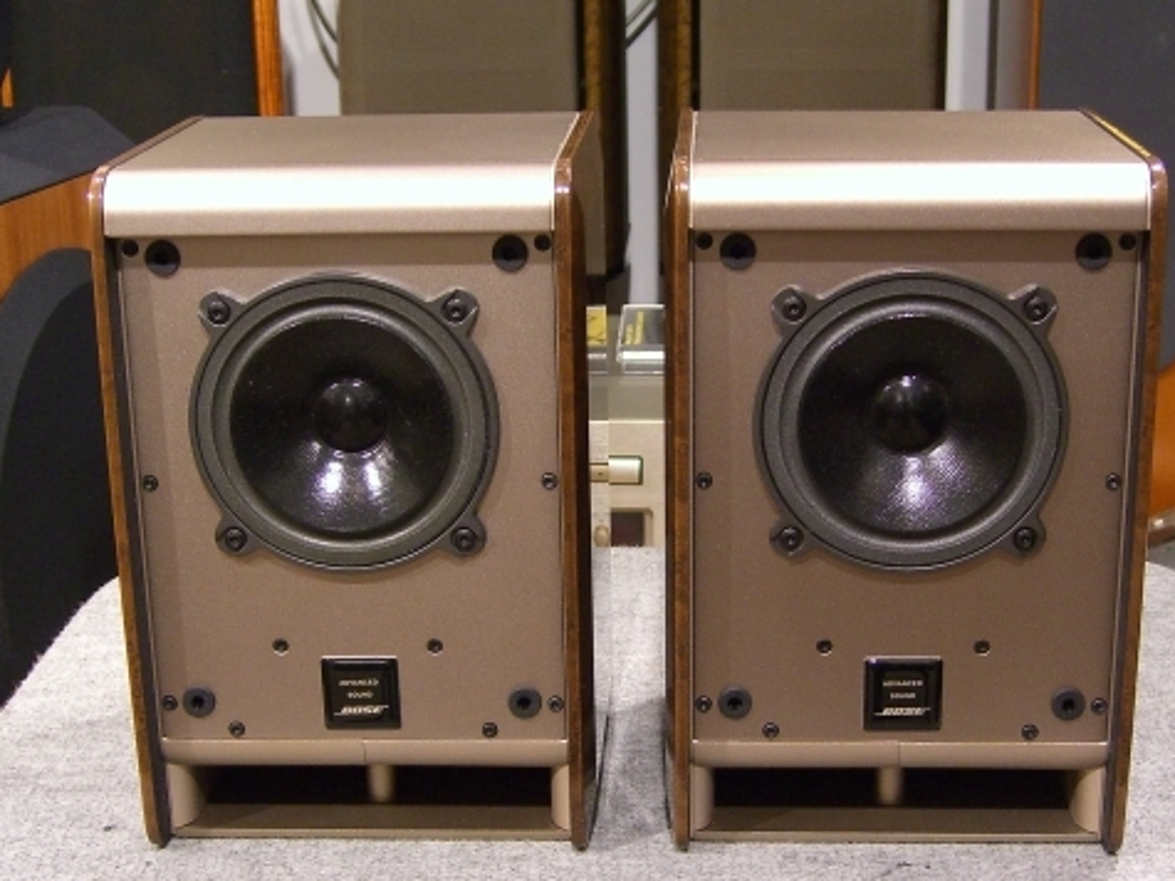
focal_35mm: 62
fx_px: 2104
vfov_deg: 23.6
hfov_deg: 31.2
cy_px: 522
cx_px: 609
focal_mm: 9.5
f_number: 3.1
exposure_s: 1/13
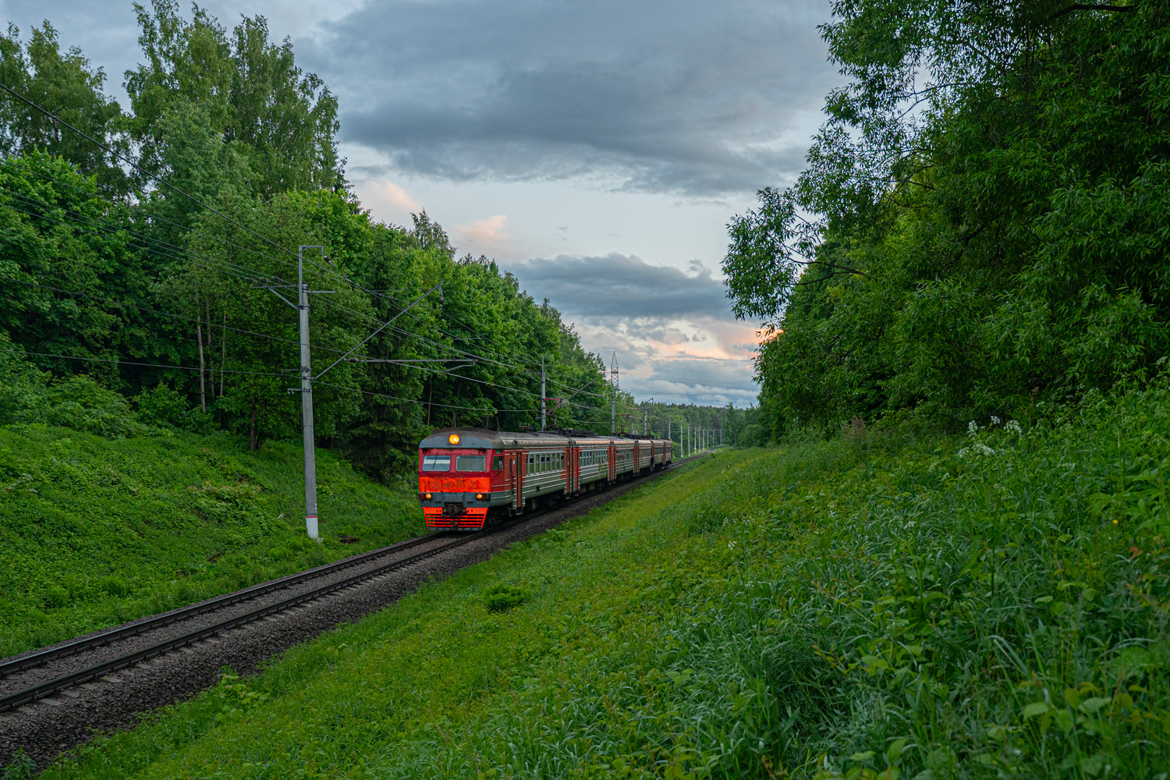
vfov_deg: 44.3
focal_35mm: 30
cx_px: 585
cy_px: 390
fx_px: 959
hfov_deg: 62.8
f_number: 3.5
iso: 800
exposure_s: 1/320
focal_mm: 29.5
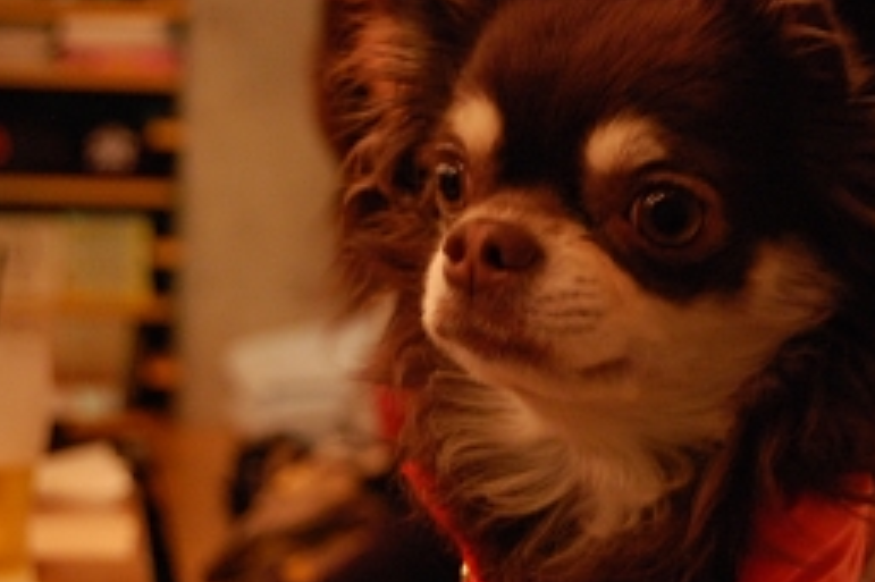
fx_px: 2496
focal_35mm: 103
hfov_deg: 19.9
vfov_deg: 13.3
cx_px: 523
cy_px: 255
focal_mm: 45
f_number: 5.3
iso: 1600
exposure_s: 1/10
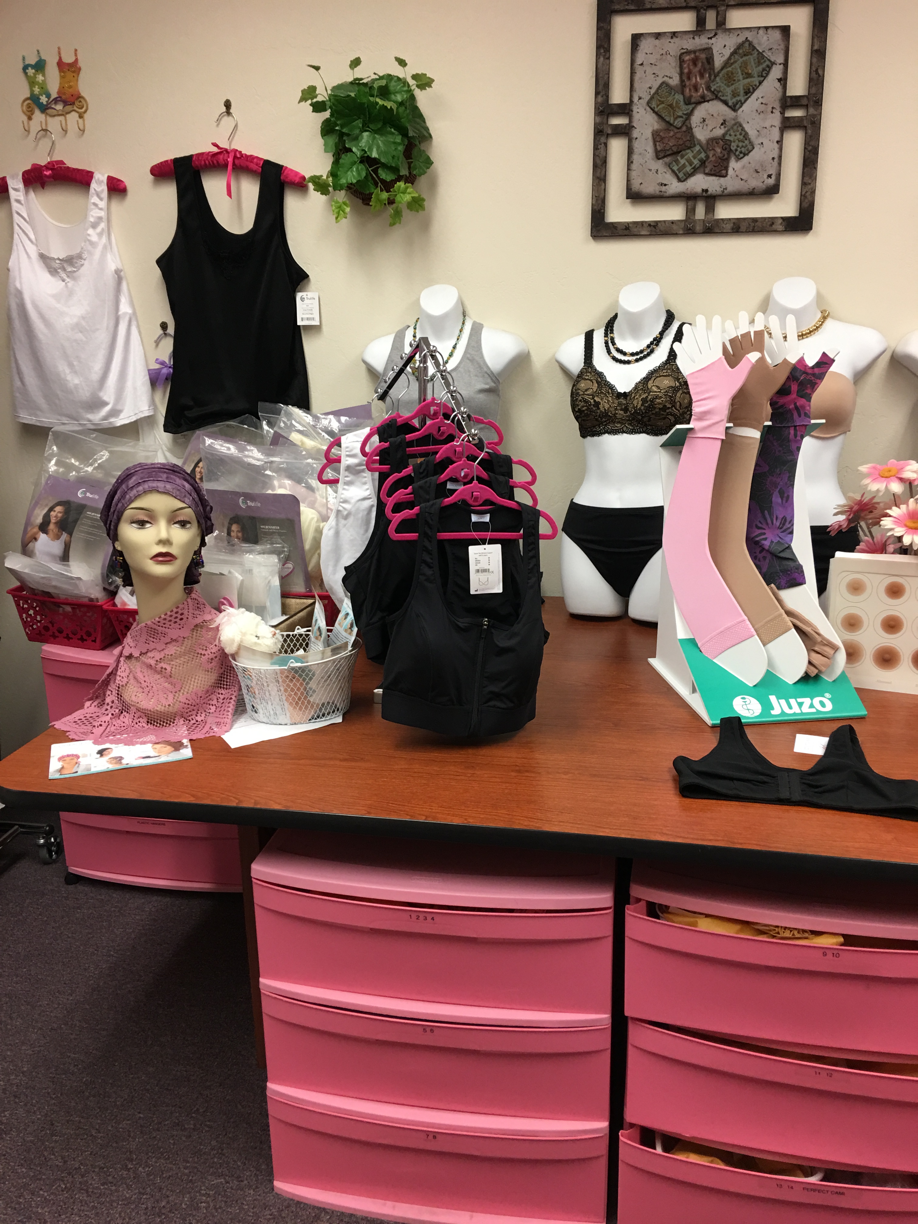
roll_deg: +0.7
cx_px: 459
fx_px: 1025
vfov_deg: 61.7
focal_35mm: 29
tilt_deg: -15.4
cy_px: 612
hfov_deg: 48.2
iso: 40
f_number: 2.2
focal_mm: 4.15
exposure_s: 1/15
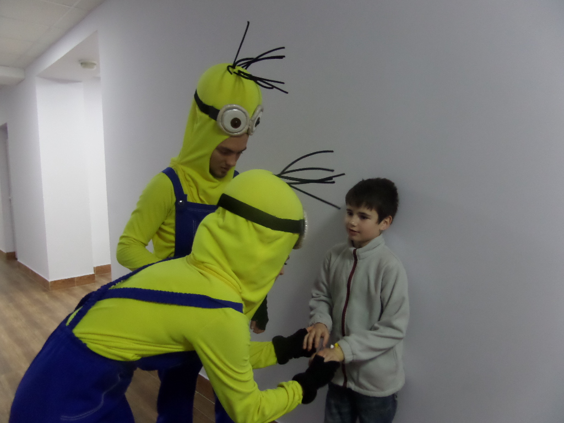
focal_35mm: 24
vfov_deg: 56.8
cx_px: 282
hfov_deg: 71.6
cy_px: 212
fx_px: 391
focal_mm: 4
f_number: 3.2
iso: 320
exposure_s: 1/20
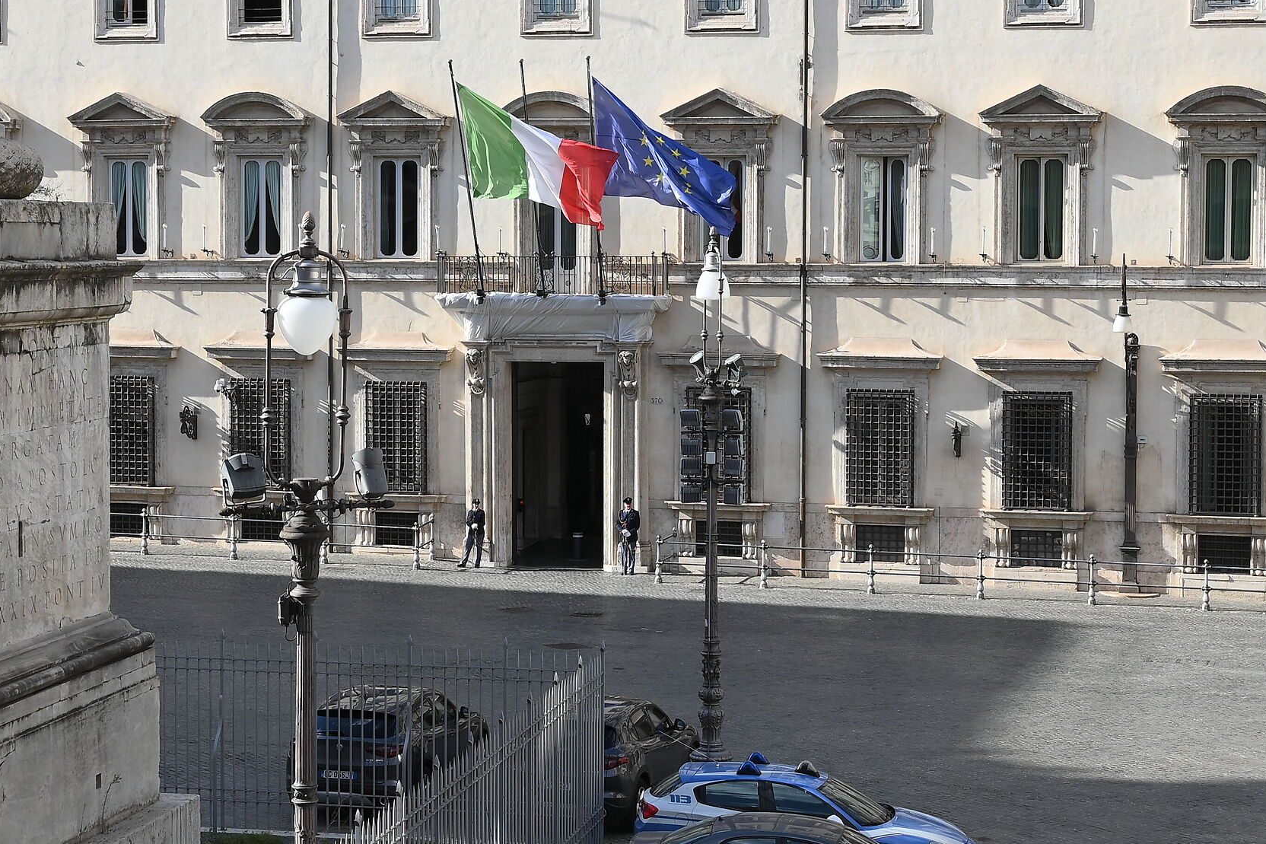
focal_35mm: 75
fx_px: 2637
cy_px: 339
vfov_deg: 18.2
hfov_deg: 27.0
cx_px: 642
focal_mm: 35
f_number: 8
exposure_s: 1/400
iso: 200
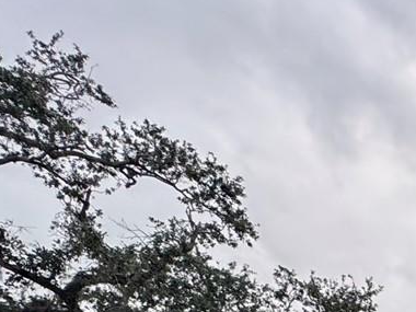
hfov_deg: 21.4
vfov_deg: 18.6
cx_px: 748
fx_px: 709
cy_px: 580
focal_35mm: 59
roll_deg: +0.2
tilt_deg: -6.0
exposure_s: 1/99
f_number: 2.2
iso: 64
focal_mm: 2.22
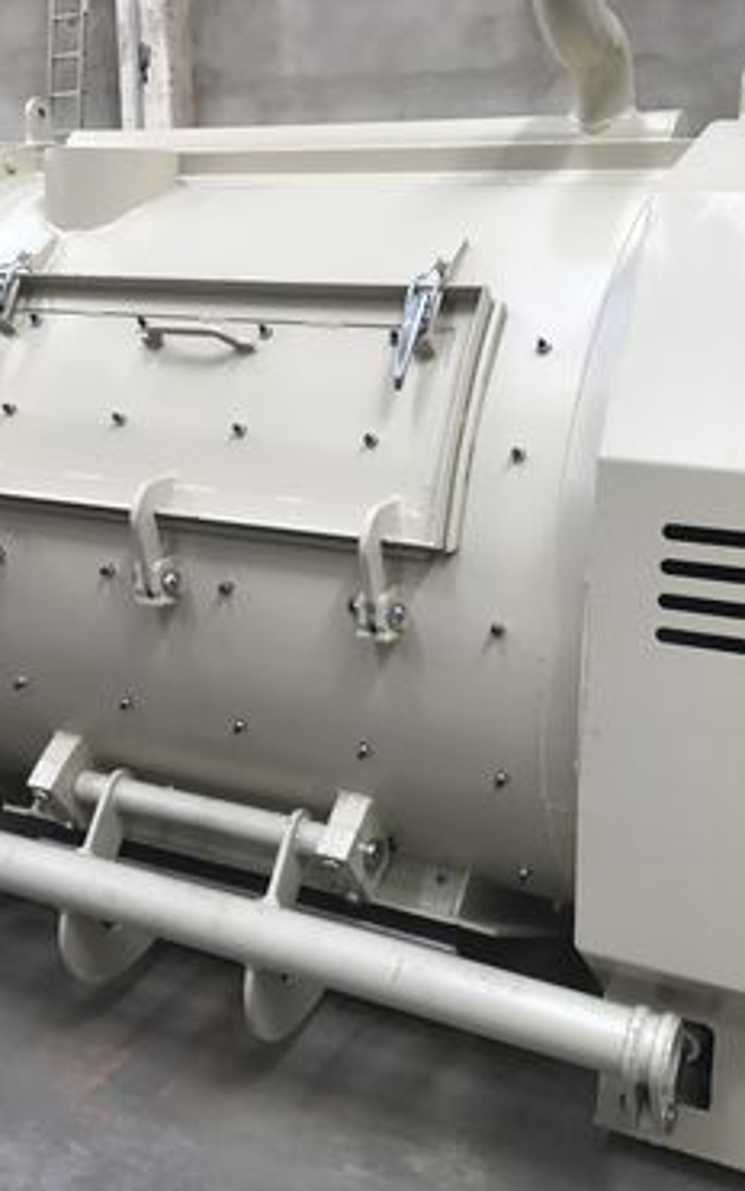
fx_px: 1299
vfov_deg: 49.3
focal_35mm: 40
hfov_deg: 32.0
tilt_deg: -15.0
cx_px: 334
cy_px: 592
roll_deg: +0.0
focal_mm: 3.99
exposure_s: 1/50
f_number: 1.8
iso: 32
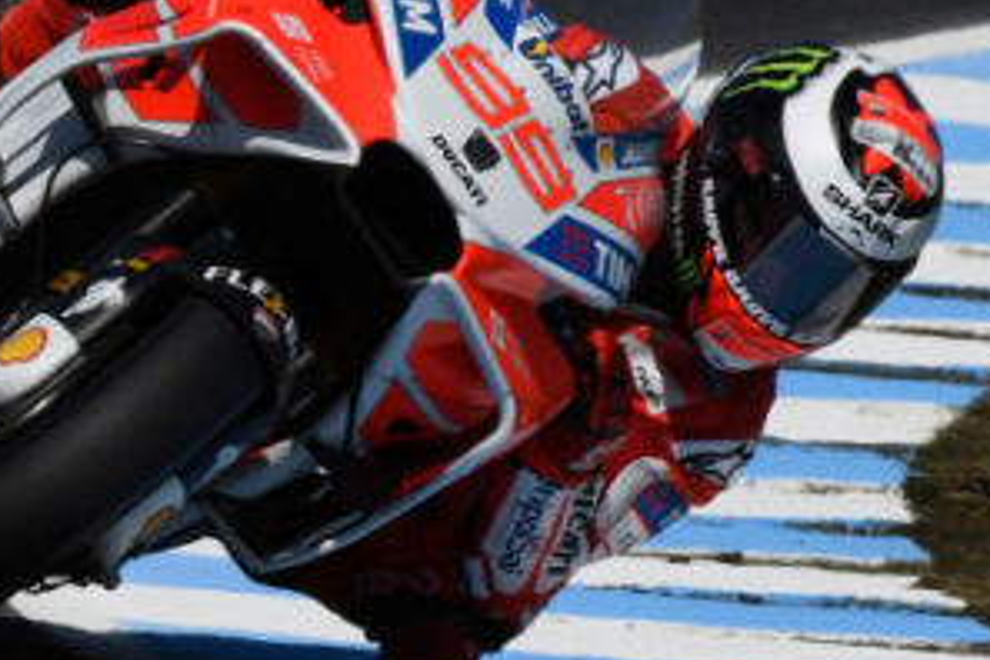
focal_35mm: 1524
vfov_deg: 0.9
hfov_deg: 1.4
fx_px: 41907
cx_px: 13
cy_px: 165
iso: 1000
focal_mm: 500
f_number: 18
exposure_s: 1/1600
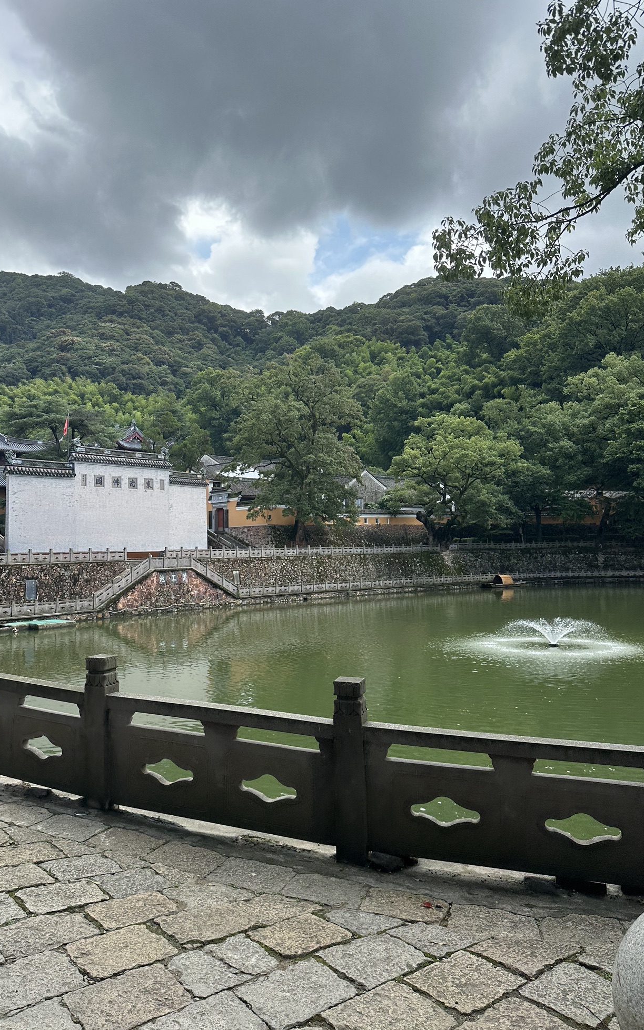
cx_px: 264
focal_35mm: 26
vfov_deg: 70.4
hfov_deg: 47.4
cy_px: 509
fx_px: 730
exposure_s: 1/2591
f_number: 1.78
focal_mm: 6.86
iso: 80
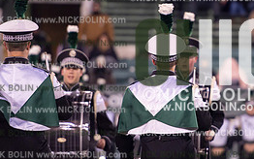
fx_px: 3130
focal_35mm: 452
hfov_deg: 4.6
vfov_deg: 2.9
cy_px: 65
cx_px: 204
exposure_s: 1/1250
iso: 2500
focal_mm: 200
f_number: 2.8
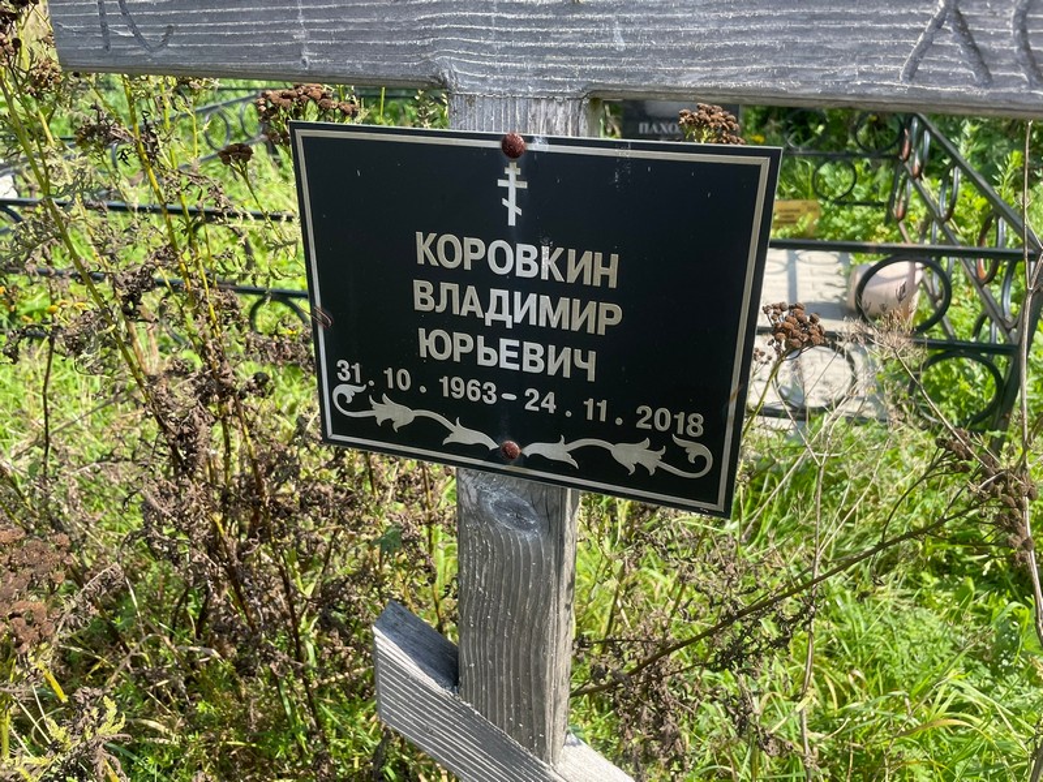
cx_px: 522
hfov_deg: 67.3
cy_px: 391
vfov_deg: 53.1
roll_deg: +2.9
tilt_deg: -29.0
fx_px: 783
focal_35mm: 26
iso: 32
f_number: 1.6
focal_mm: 4.2
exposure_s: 1/988
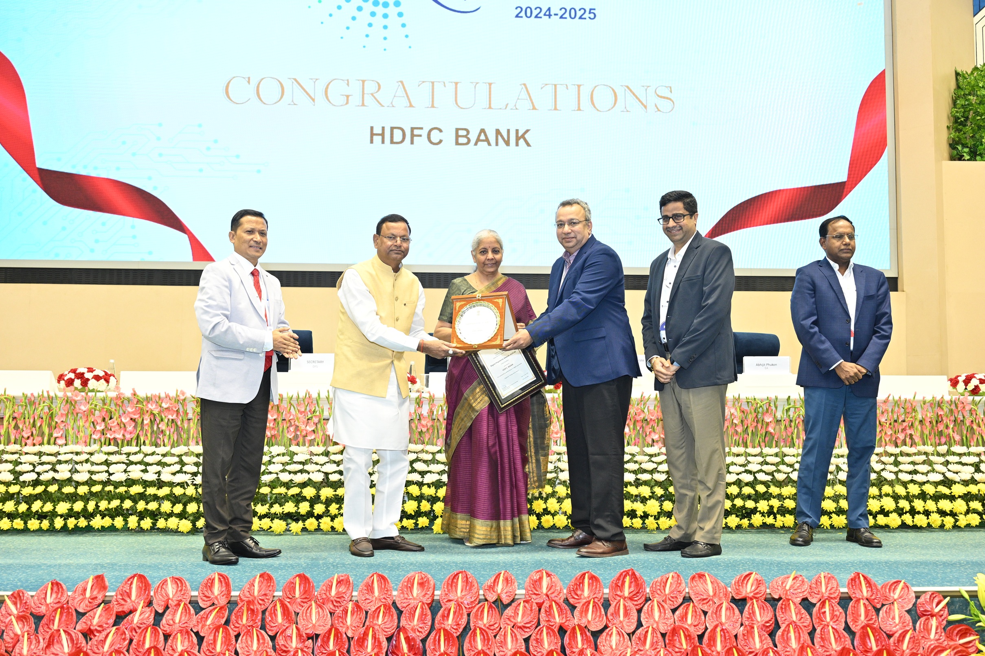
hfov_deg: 55.8
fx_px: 930
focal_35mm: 34
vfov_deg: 38.9
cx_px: 492
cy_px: 328
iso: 1600
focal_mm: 34
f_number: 4
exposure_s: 1/100
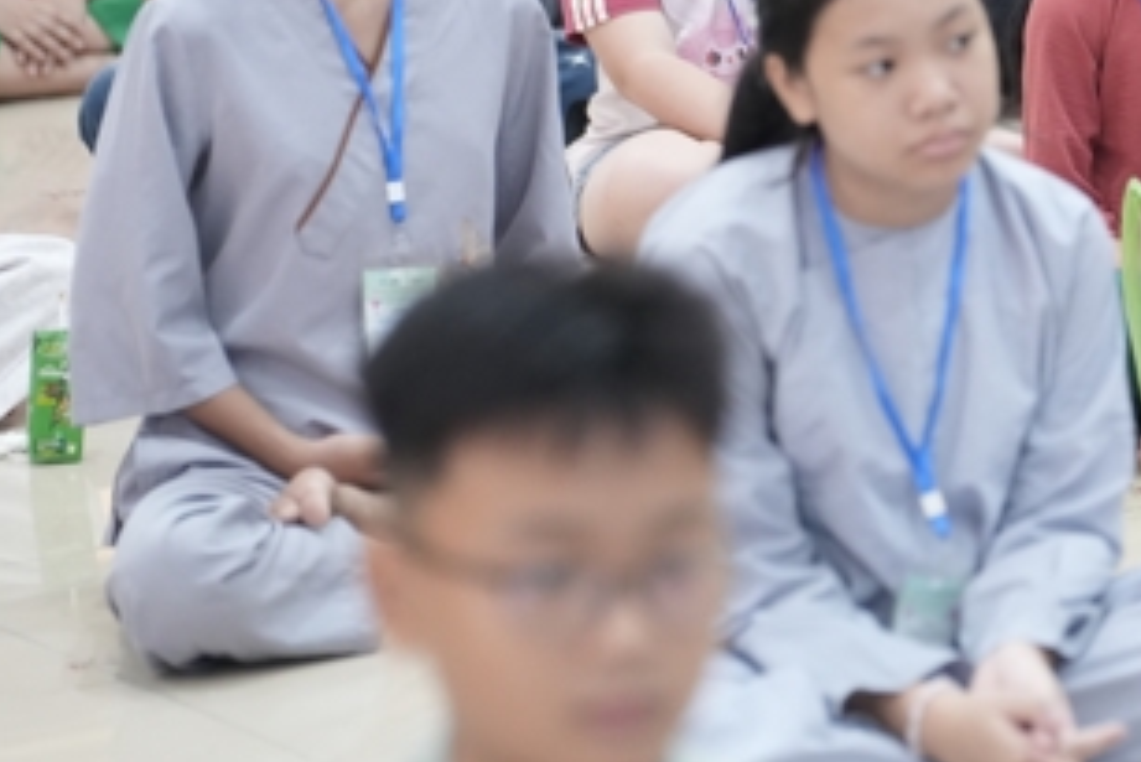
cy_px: 13
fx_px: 7578
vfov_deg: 5.7
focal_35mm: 239
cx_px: 1015
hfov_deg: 8.6
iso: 4000
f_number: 2.8
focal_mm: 113
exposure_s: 1/160
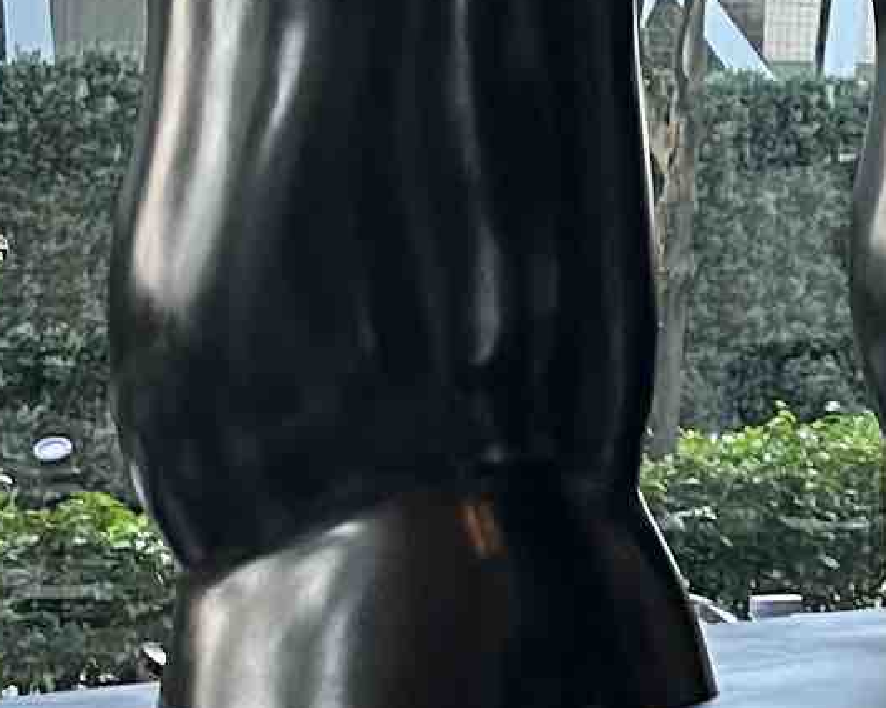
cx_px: 1556
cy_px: -516
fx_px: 4640
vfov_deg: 8.4
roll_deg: +0.8
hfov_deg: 10.3
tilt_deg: +11.4
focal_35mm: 177
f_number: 1.78
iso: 125
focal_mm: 6.86
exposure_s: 1/100
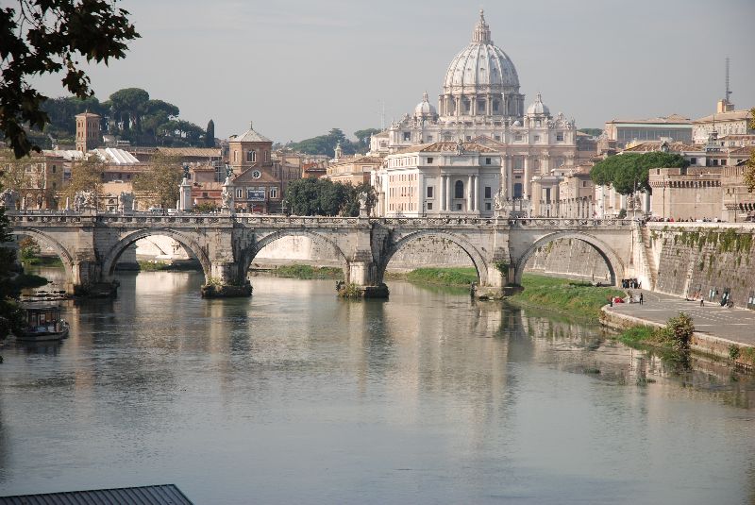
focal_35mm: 105
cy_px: 252
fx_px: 2204
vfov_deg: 13.1
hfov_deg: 19.4
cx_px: 378
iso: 140
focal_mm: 70
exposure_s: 1/500
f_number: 5.6
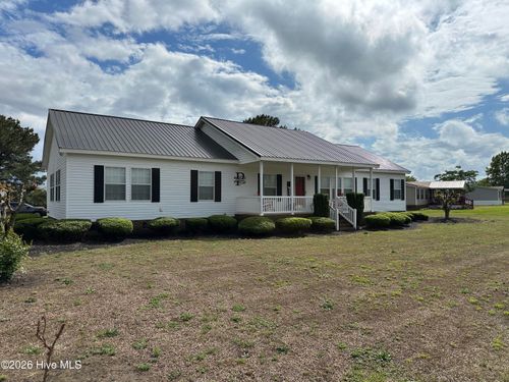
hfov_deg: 71.6
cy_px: 191
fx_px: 353
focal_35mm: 24
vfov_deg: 56.8
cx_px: 254
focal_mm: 6.86
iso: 100
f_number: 1.78
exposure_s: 1/18519
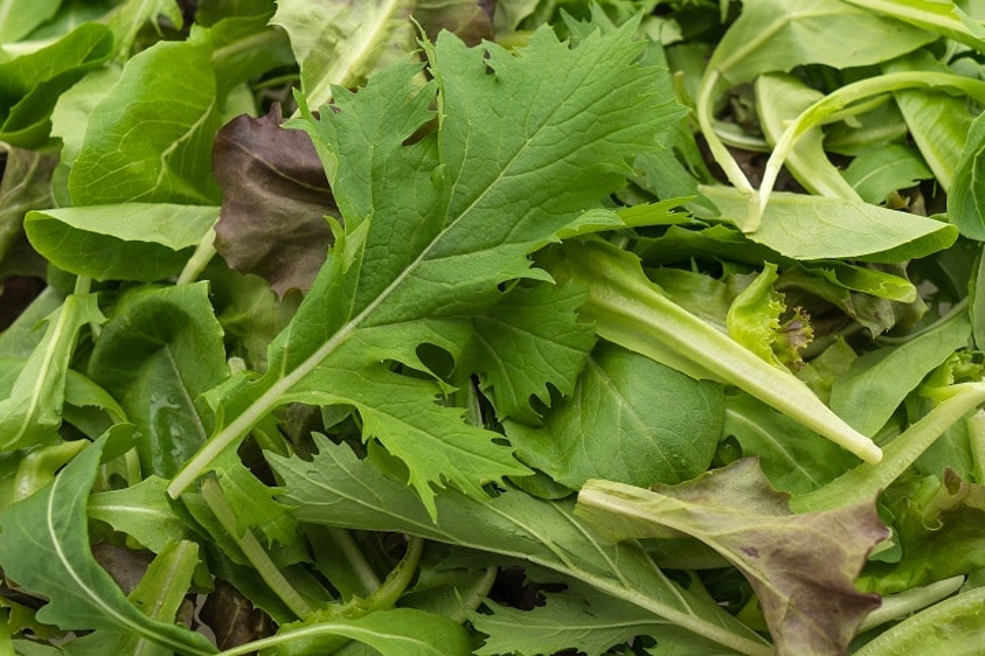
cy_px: 328
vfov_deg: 19.5
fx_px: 1915
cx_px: 492
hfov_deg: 28.8
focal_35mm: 70
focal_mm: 70
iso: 100
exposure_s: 1/100
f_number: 11
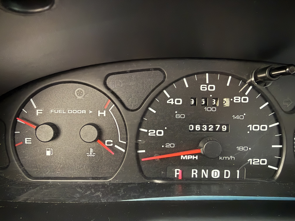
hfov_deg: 65.3
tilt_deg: -20.7
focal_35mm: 27
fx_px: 230
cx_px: 148
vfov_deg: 51.4
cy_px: 110
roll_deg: -1.6
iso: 800
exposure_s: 1/15
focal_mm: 2.22
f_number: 2.2
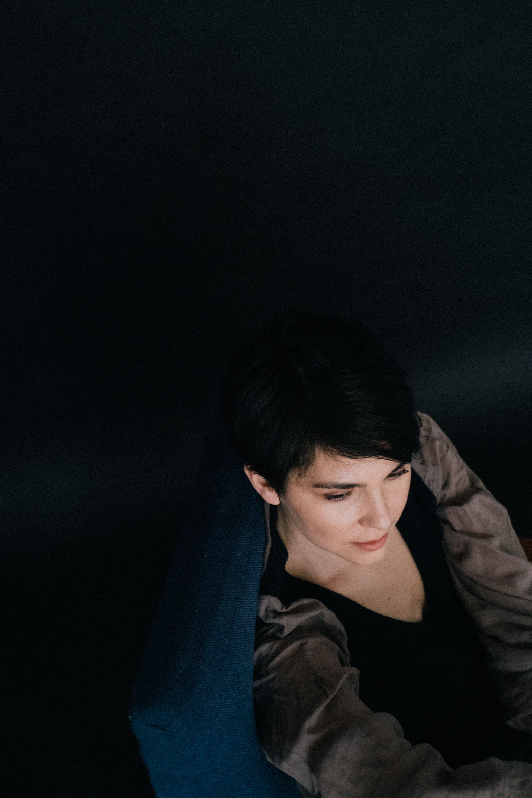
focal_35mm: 54
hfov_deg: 25.1
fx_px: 1197
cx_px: 262
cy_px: 397
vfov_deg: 36.9
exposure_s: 1/125
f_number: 4
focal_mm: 35
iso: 3200
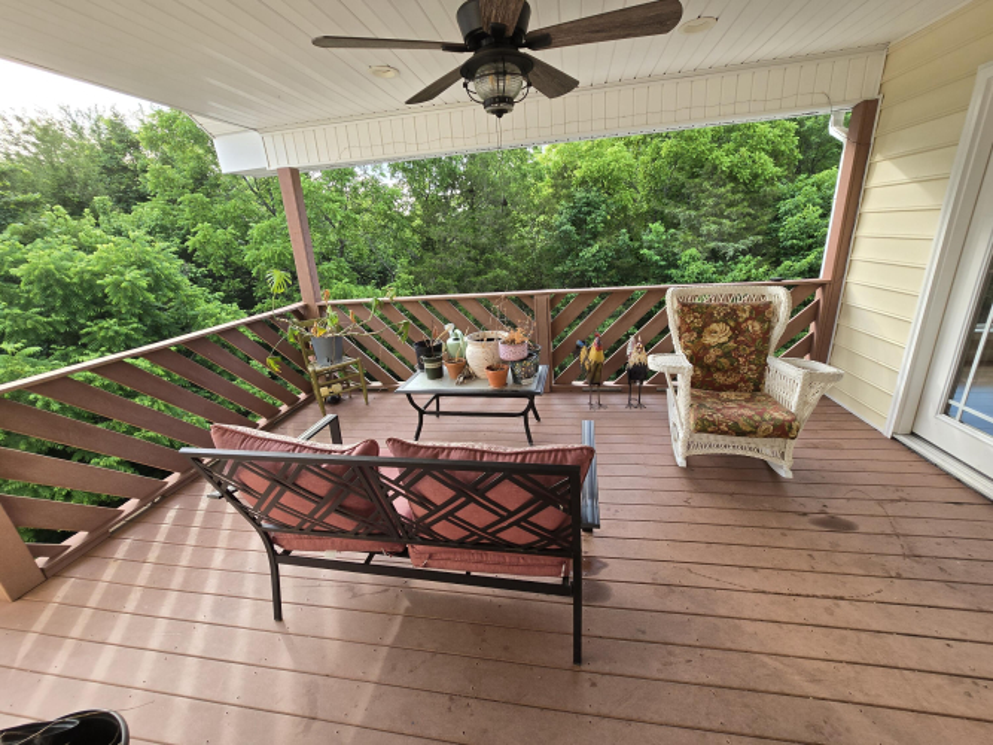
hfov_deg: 106.2
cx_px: 496
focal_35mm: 13
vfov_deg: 89.9
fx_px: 373
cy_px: 372
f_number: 2.2
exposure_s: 1/147
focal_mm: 2.2
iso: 50
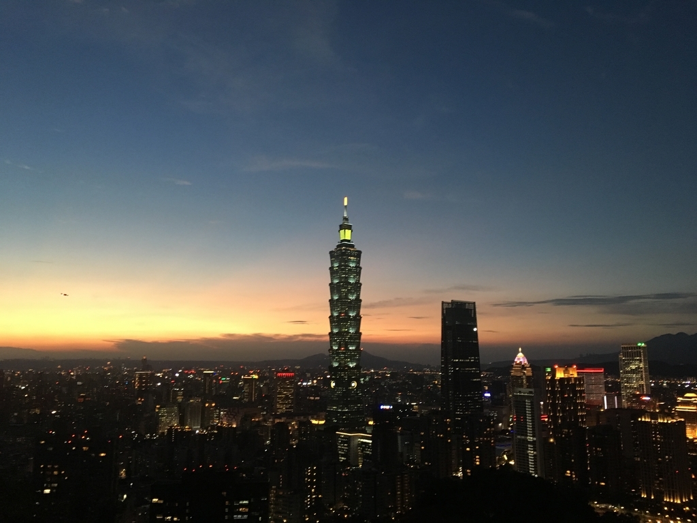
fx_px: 584
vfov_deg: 48.2
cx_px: 348
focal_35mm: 29
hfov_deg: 61.7
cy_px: 262
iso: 200
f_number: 2.2
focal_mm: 4.15
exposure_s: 1/17
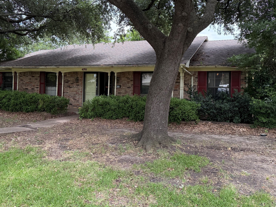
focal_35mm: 33
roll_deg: +1.2
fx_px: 263
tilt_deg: +4.7
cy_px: 80
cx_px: 118
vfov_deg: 42.7
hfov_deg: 55.1
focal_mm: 6.76
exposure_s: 1/660
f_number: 1.78
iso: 100
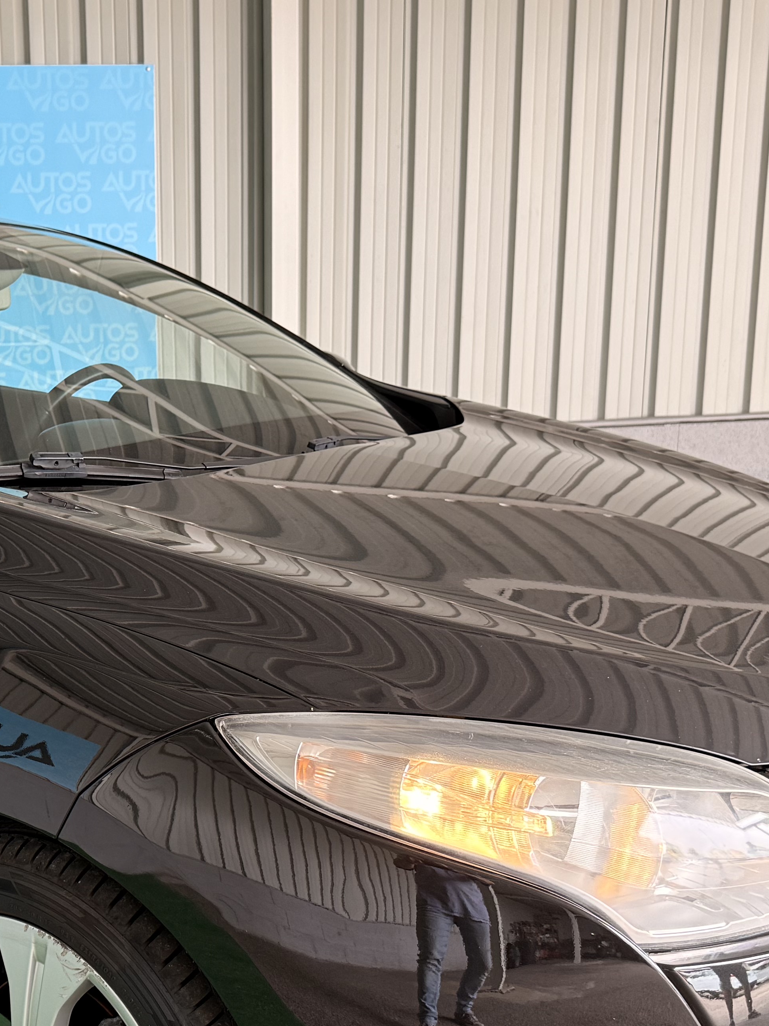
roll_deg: +2.3
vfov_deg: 35.8
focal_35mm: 53
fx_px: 1570
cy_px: 682
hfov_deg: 26.5
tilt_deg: -13.2
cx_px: 69
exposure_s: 1/121
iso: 125
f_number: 1.78
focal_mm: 6.76
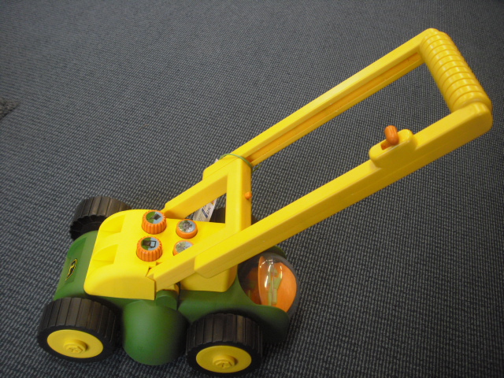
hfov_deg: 49.0
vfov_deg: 37.7
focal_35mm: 38
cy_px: 189
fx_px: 553
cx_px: 252
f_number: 2.8
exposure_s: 1/100
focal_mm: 6.2
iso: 200
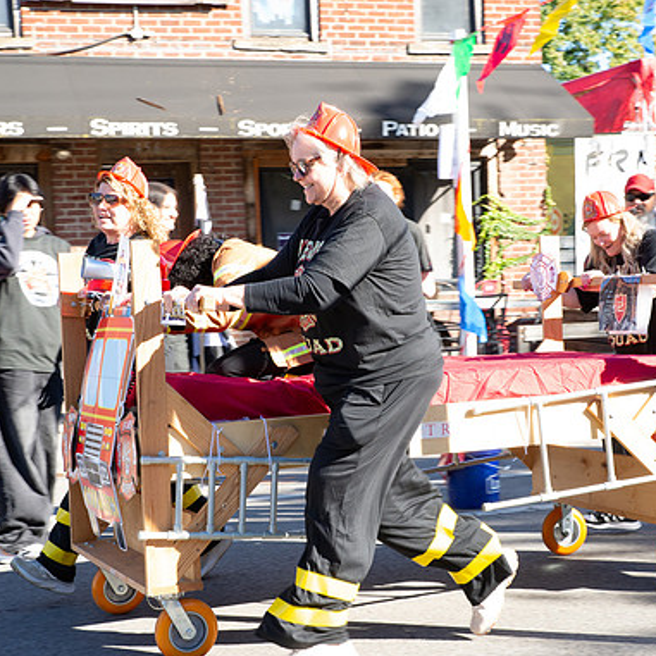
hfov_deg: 23.0
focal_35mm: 75
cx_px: 367
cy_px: 331
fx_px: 1608
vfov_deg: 23.1
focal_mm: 58
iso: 800
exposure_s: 1/160
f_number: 11
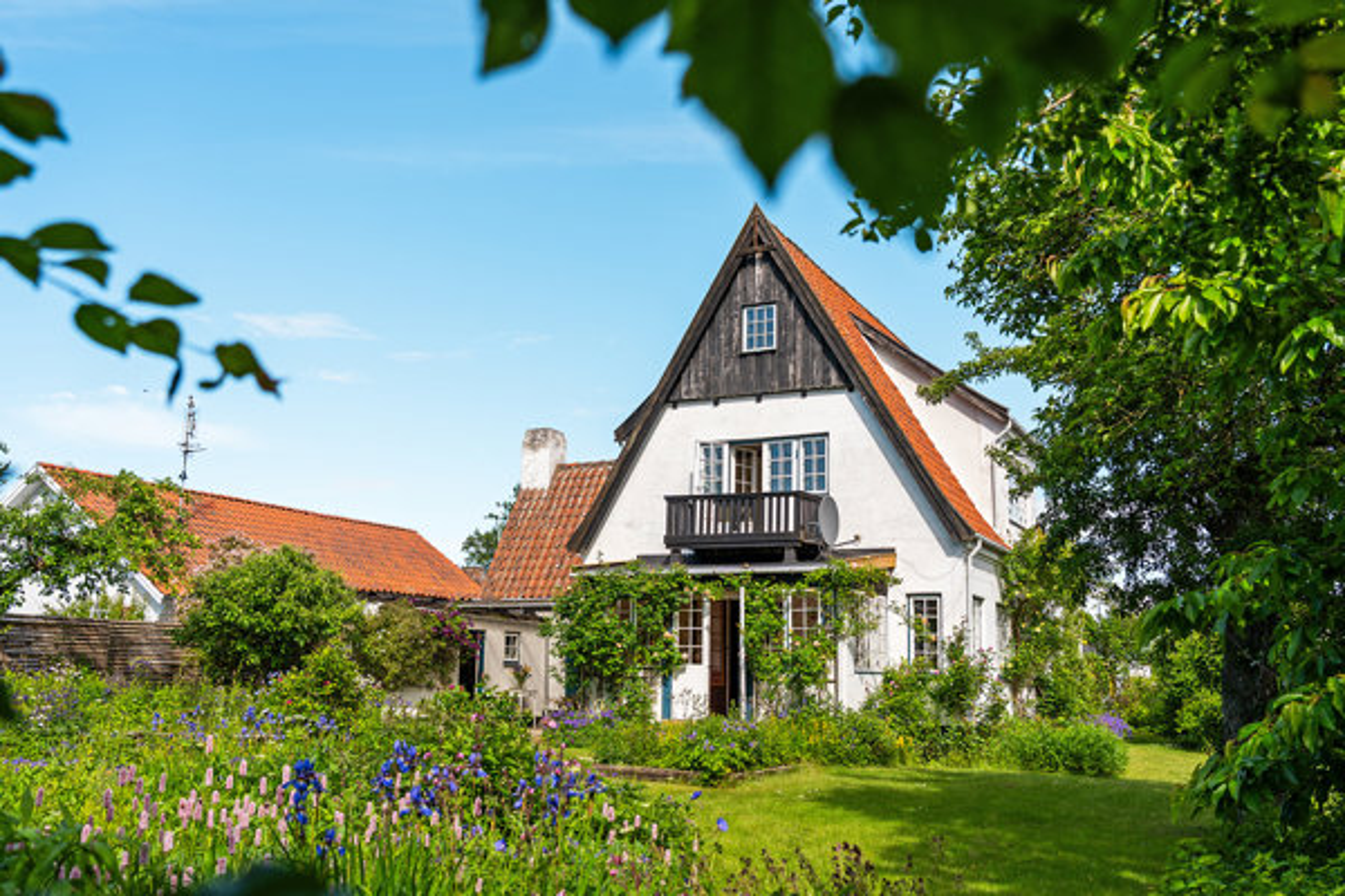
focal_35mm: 31
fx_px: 1158
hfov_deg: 60.3
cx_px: 672
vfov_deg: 42.3
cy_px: 448
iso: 200
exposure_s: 1/640
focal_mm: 31
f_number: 5.6
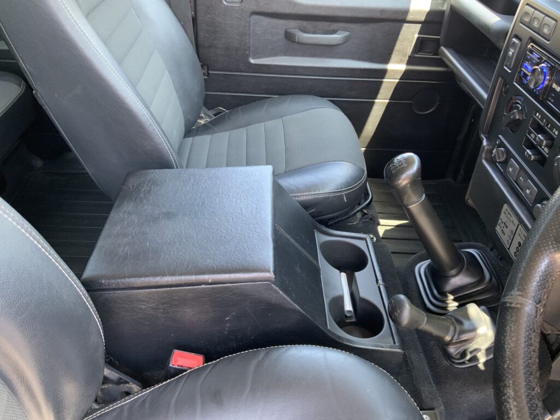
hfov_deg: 61.7
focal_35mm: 29
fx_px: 469
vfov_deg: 48.2
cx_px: 280
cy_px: 210
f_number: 1.8
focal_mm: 3
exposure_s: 1/60
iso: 100
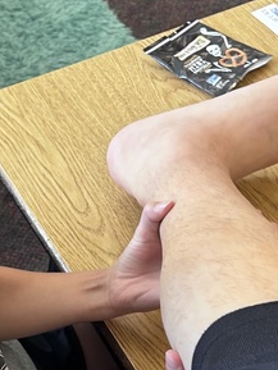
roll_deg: +1.0
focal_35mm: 92
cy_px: 236
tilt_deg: -44.7
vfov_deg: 21.2
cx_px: 88
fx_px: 984
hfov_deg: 16.0
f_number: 1.5
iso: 80
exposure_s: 1/60
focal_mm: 5.7
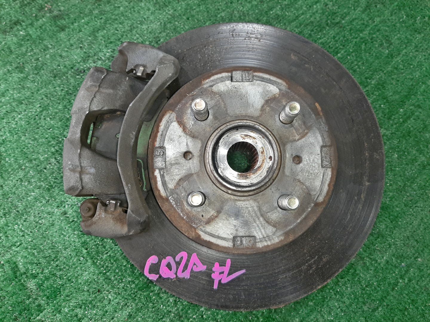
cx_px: 215
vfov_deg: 53.1
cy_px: 161
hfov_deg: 67.3
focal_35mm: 26
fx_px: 323
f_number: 1.7
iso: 109
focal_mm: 3.93
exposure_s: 1/50
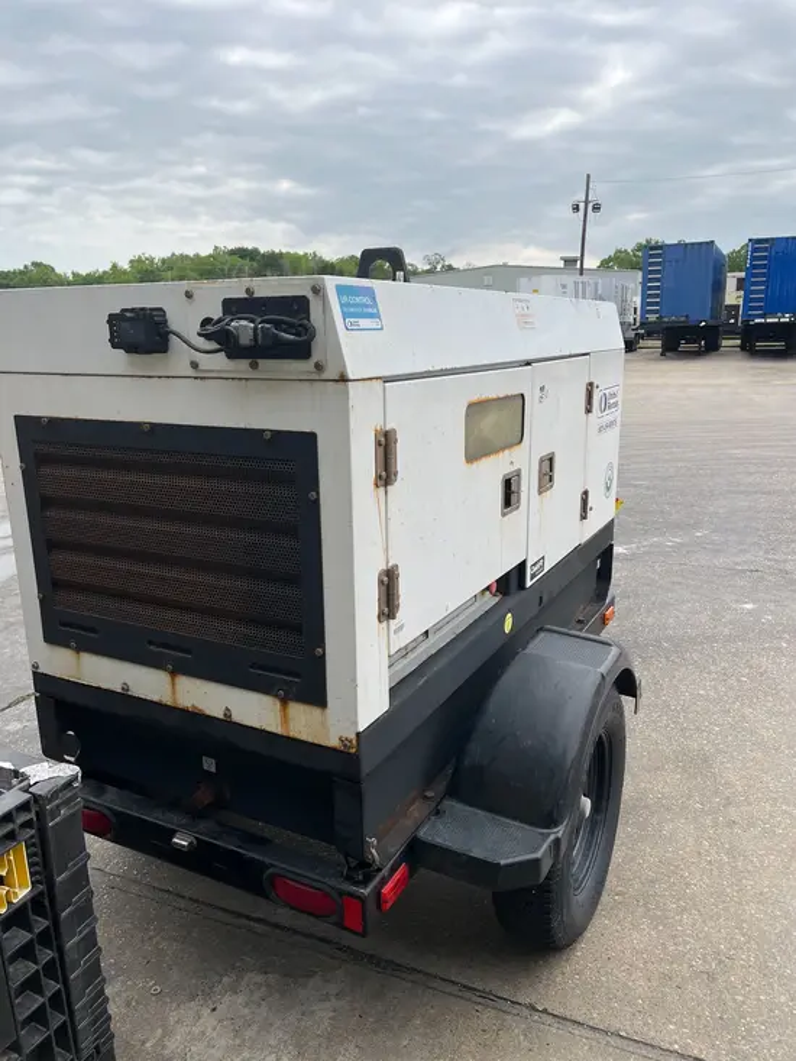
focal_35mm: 26
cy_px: 530
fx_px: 797
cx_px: 398
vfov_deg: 67.3
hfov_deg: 53.1
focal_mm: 5.1
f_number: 1.6
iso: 50
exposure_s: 1/2688
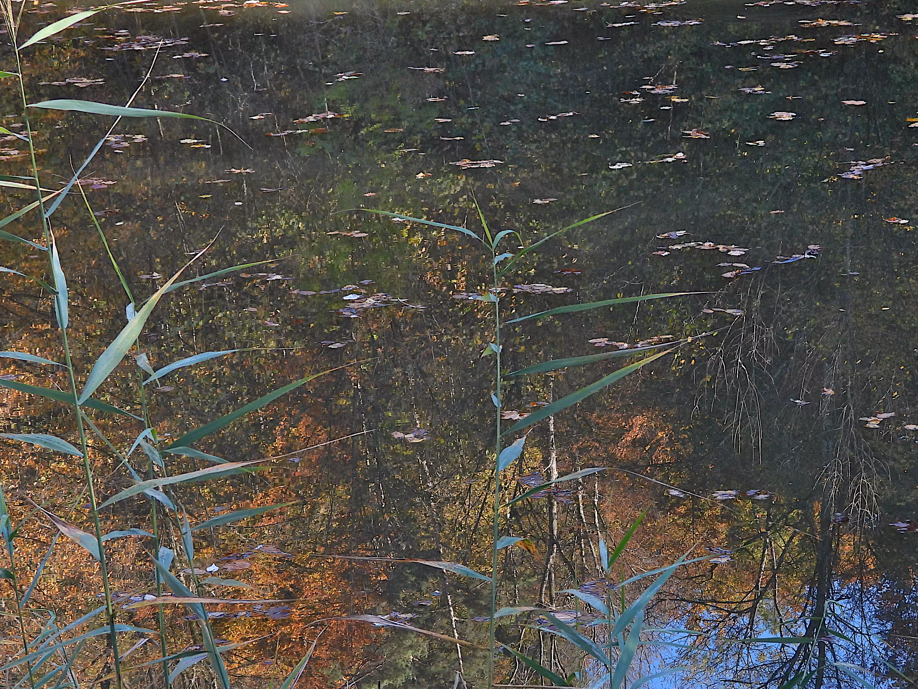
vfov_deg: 12.9
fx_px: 3050
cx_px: 543
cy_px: 460
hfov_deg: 17.1
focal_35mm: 115
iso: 100
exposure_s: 1/100
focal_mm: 14.4
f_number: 3.5
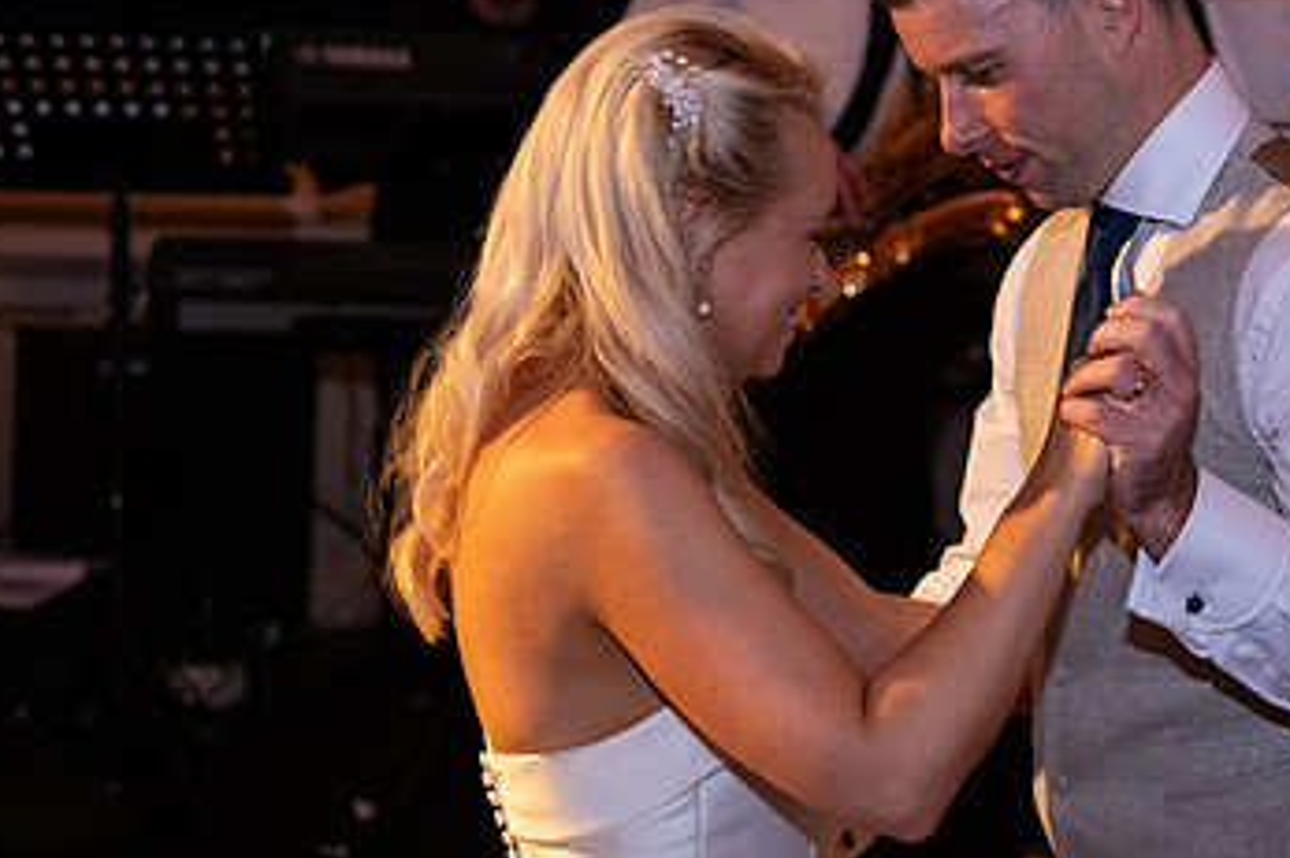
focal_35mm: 92
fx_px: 3295
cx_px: 755
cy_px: 277
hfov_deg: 22.1
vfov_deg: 14.8
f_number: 3.5
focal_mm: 55
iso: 1250
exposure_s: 1/160
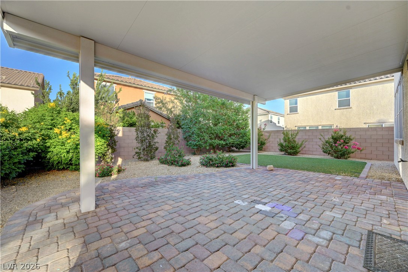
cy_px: 136
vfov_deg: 81.1
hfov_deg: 104.3
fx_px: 159
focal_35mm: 14
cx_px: 204
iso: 800
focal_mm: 14
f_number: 8
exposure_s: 1/160
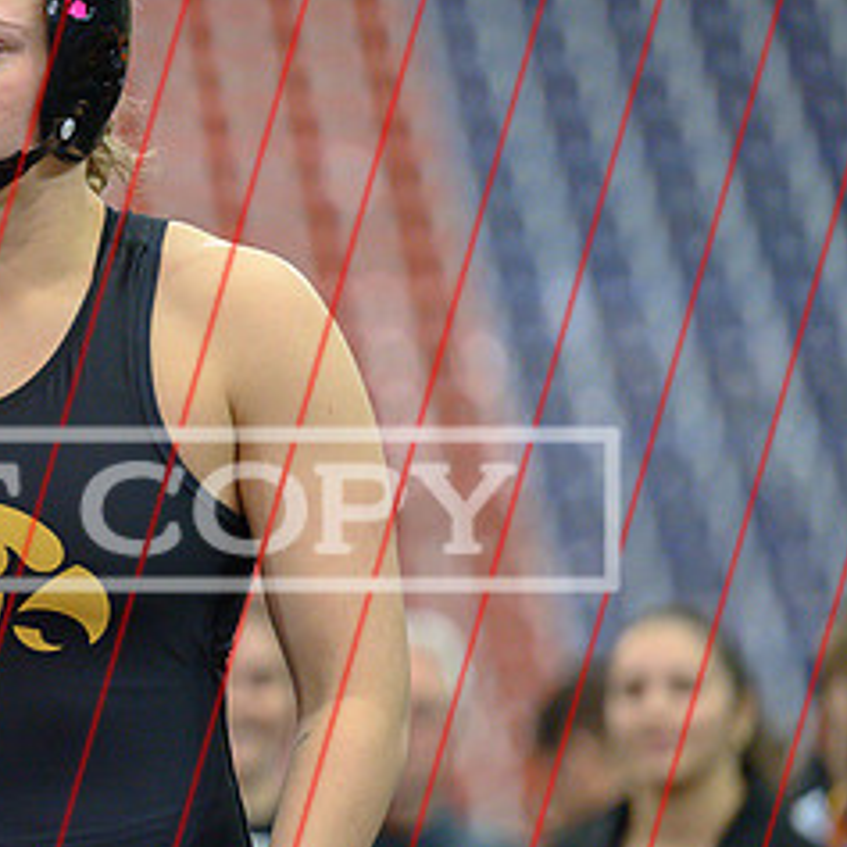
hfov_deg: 4.3
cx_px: -130
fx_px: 11267
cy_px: 483
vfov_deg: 4.3
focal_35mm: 407
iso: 3600
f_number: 2.8
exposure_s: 1/800
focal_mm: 180
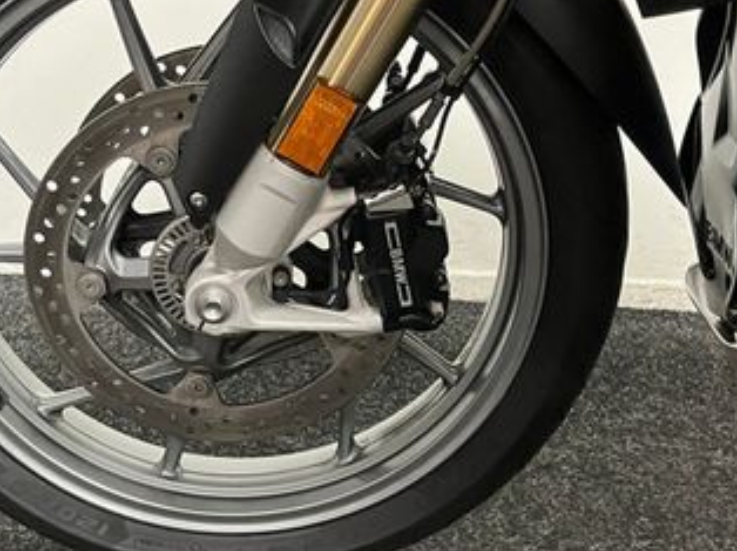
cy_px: 202
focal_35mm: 53
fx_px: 1128
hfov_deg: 36.1
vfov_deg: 27.4
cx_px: 317
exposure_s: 1/50
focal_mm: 5.1
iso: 500
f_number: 1.6
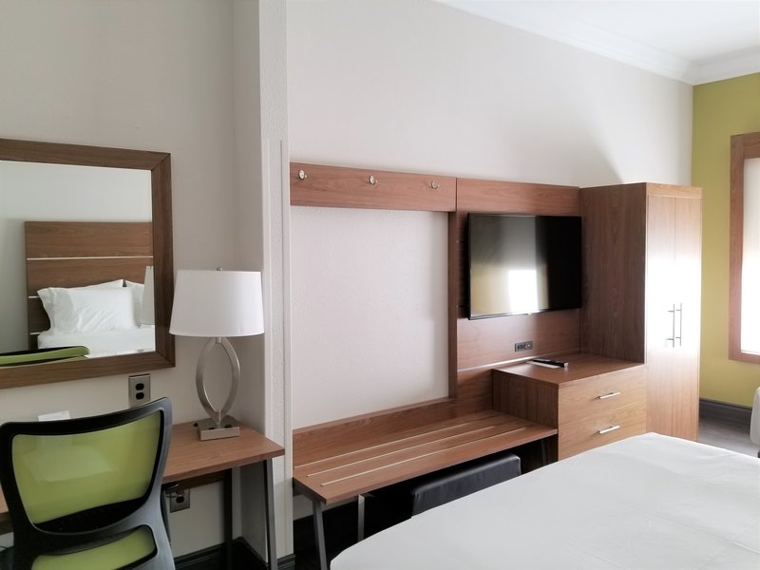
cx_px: 380
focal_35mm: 26
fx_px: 571
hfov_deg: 67.3
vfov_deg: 53.1
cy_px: 285
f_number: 1.7
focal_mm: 4.25
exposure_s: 1/51
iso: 50
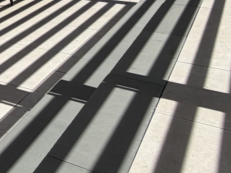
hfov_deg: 17.5
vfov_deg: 19.7
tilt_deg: -4.1
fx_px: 447
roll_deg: +1.4
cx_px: -260
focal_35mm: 67
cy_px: -70
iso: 20
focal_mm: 2.22
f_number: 2.2
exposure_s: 1/1167
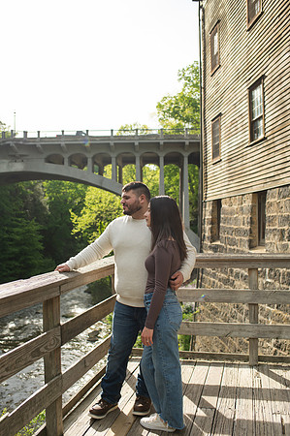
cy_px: 218
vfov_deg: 54.5
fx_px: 424
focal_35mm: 35
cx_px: 145
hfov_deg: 37.8
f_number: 3.5
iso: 100
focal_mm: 35
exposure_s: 1/500
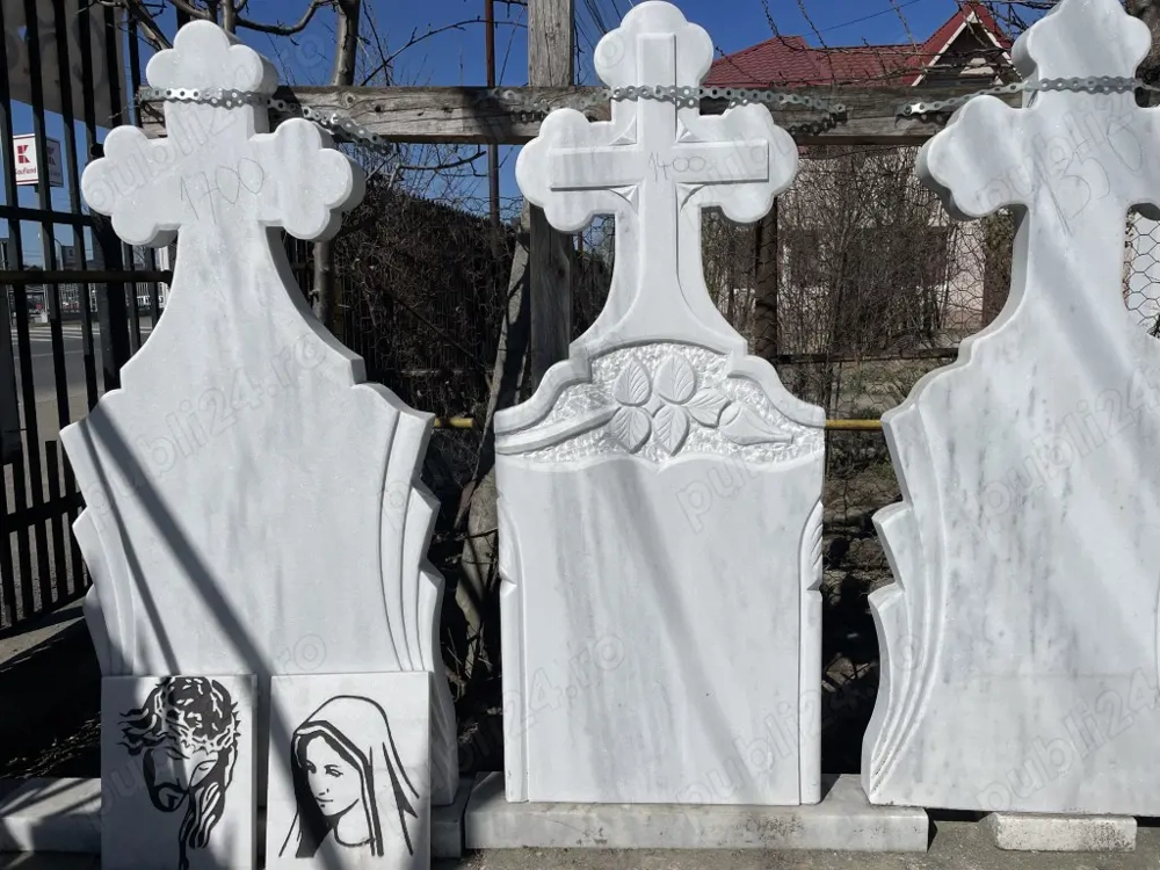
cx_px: 580
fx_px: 871
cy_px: 435
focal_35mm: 26
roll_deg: +0.2
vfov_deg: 53.1
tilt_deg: -9.5
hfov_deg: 67.3
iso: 32
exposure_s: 1/11905
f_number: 1.6
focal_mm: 4.2
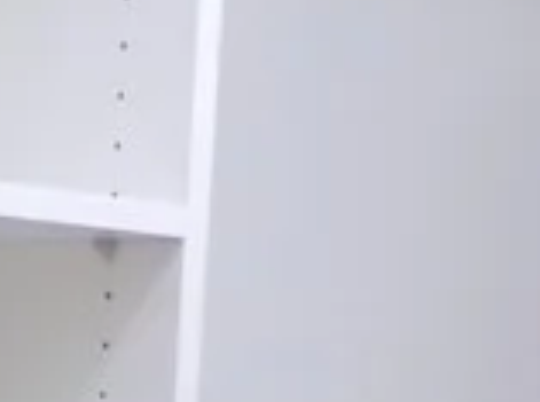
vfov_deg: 9.1
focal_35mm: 157
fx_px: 2444
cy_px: 673
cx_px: 110
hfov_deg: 12.6
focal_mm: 4.3
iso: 274
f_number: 3.7
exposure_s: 1/17
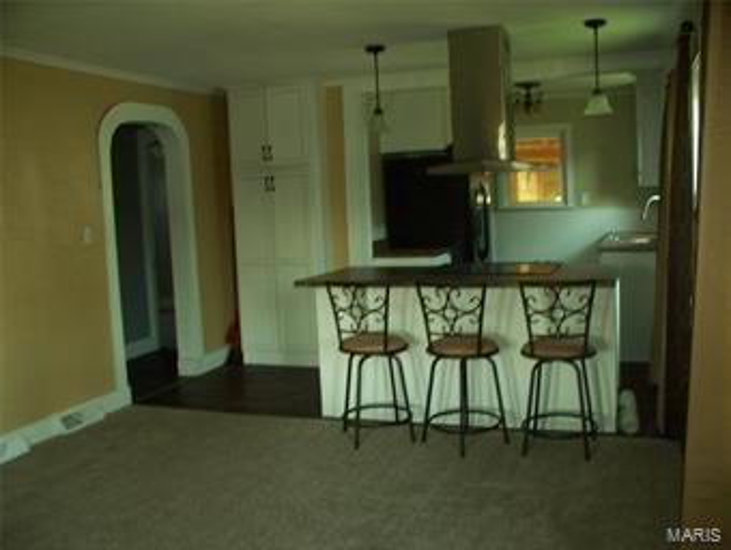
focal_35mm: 36
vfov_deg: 39.7
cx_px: 366
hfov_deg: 51.3
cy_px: 275
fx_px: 761
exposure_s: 1/30
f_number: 2.8
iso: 200
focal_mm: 7.54
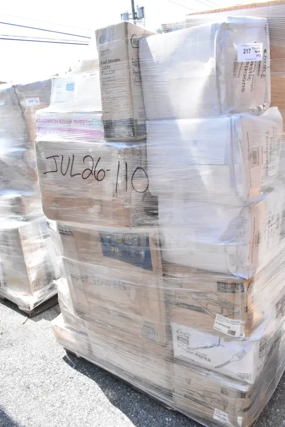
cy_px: 214
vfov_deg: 67.4
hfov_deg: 47.9
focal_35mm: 27
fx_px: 321
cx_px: 142
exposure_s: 1/1250
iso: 6400
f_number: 18
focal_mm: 18
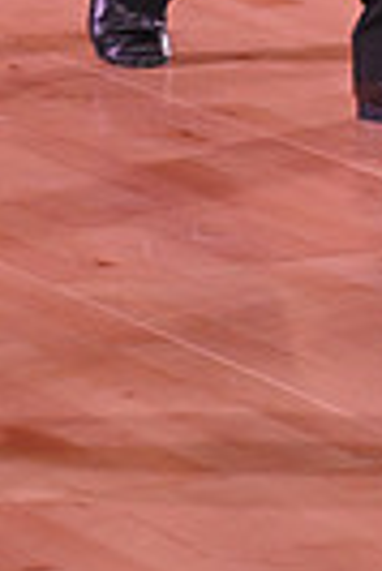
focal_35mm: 546
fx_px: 8667
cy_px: -610
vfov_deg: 3.7
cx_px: 723
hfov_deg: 2.5
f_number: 5
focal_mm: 125
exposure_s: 1/200
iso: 1600
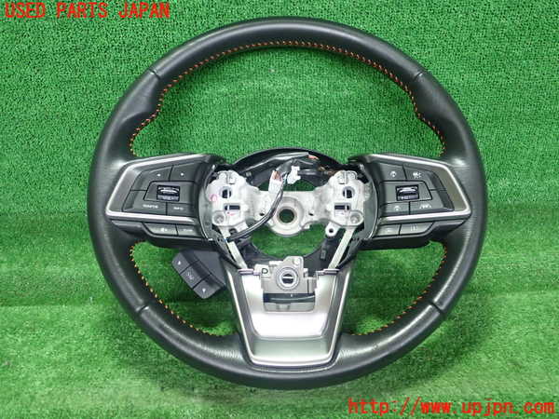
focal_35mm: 30
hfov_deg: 60.0
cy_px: 210
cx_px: 280
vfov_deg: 46.8
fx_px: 484
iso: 500
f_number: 2.3
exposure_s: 1/125
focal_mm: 5.5
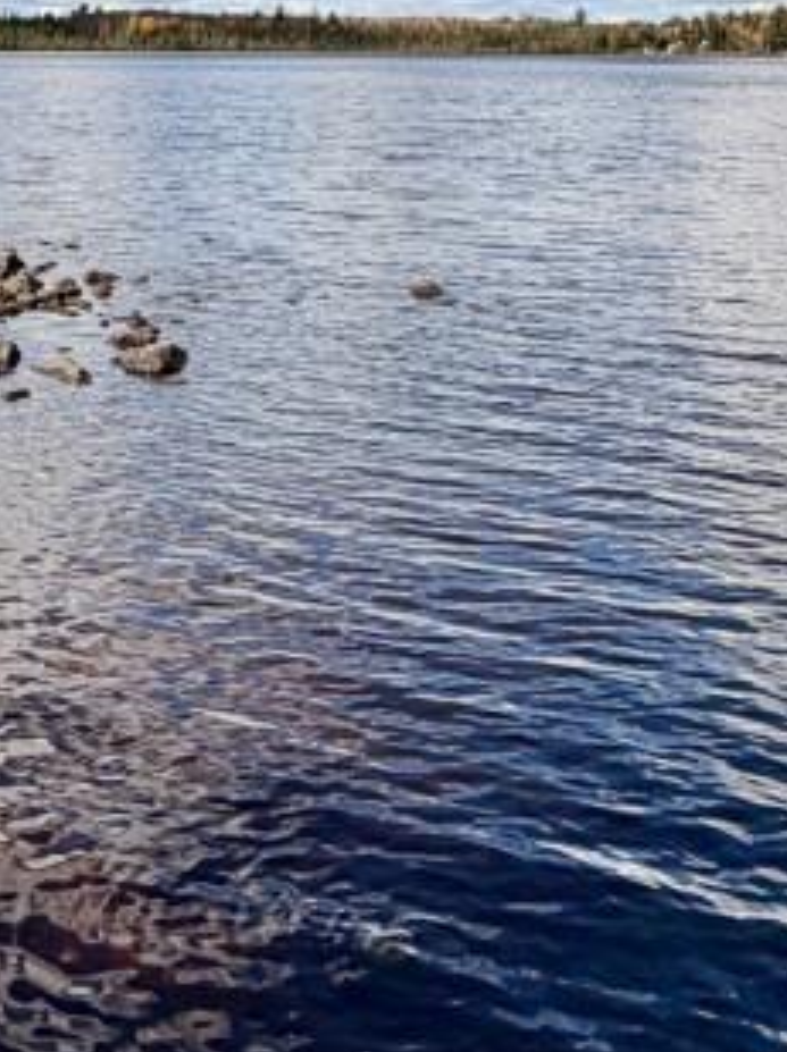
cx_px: 61
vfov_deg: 36.3
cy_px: 85
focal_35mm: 49
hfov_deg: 28.4
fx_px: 1488
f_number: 2.2
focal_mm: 2.22
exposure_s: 1/799
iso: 20
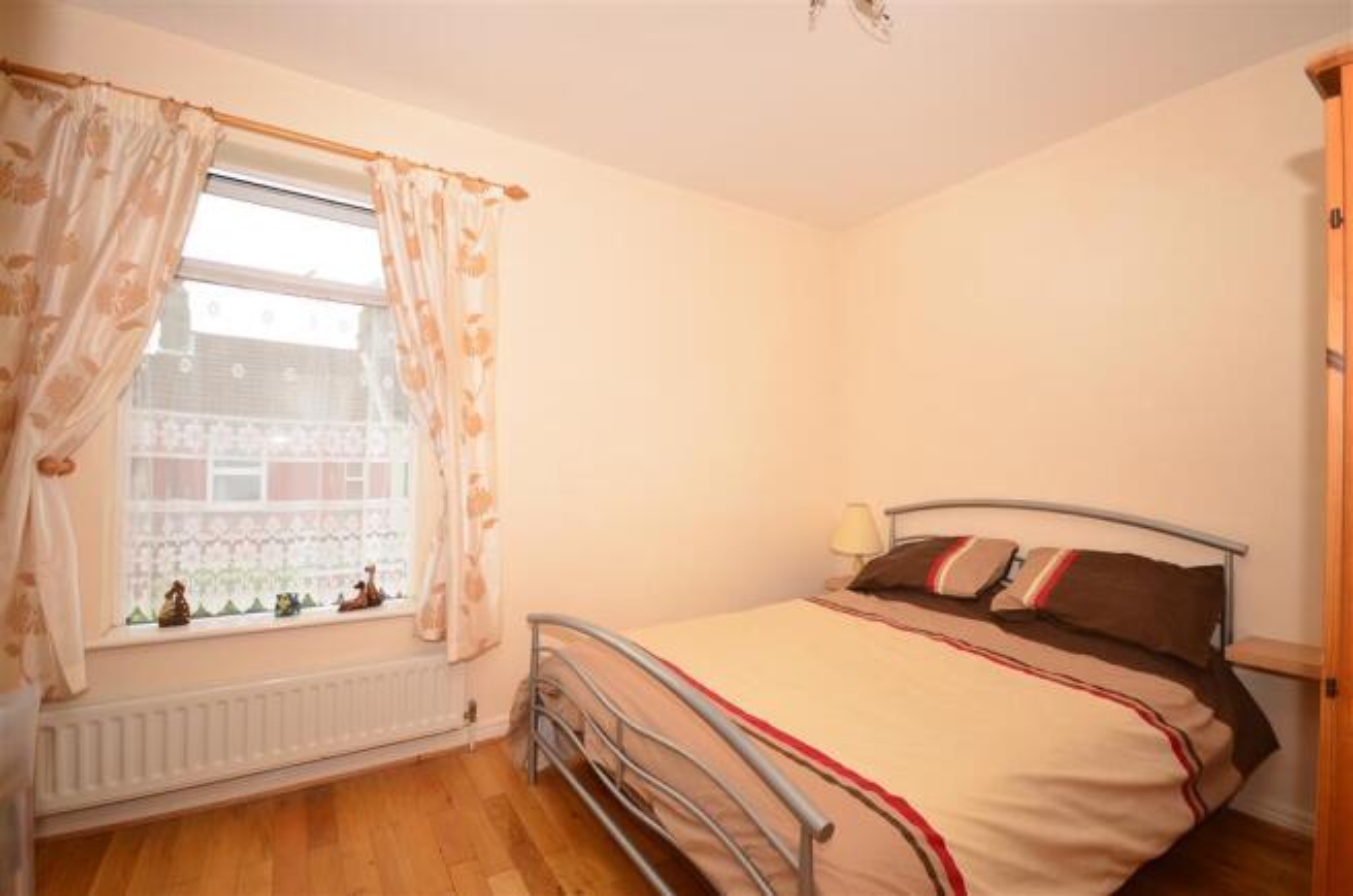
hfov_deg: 95.1
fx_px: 619
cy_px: 448
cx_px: 676
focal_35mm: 16
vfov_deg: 71.8
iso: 100
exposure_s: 1/125
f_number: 5.6
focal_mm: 11
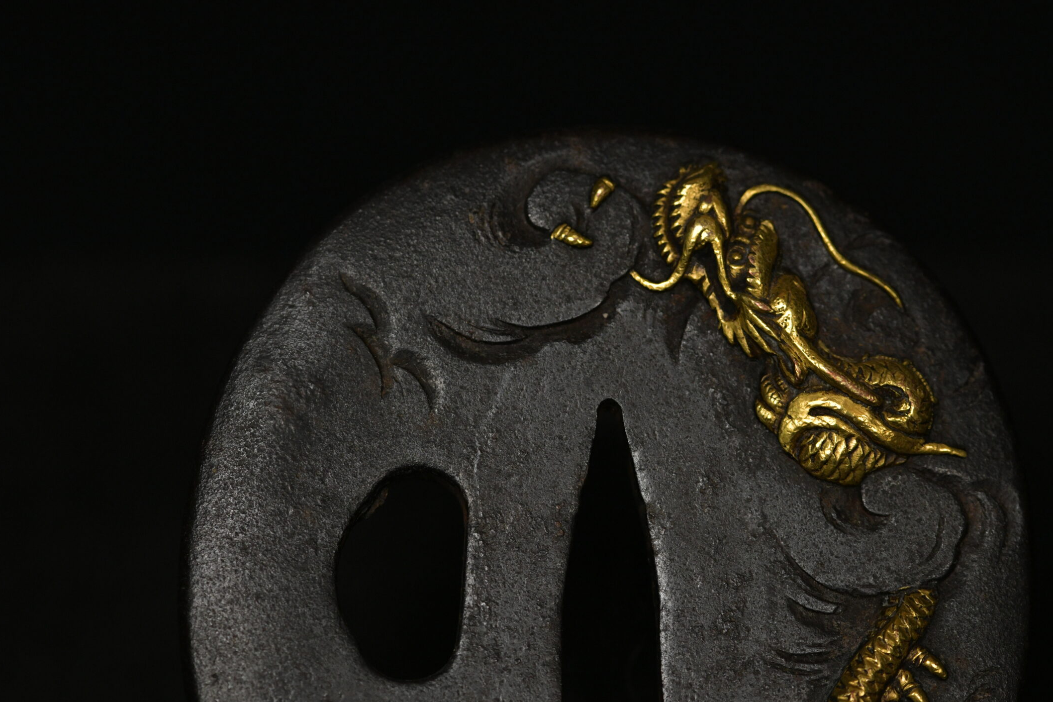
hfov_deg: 16.1
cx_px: 562
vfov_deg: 10.8
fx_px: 3714
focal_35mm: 127
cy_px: 325
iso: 2000
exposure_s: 1/125
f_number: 9
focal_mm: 105
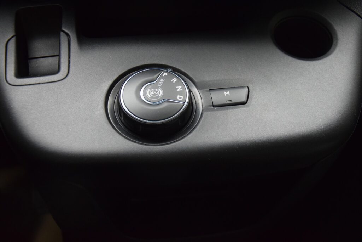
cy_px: 121
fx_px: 453
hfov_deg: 43.6
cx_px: 181
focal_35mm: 45
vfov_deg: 29.9
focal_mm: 30
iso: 2800
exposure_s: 1/60
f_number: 4.2
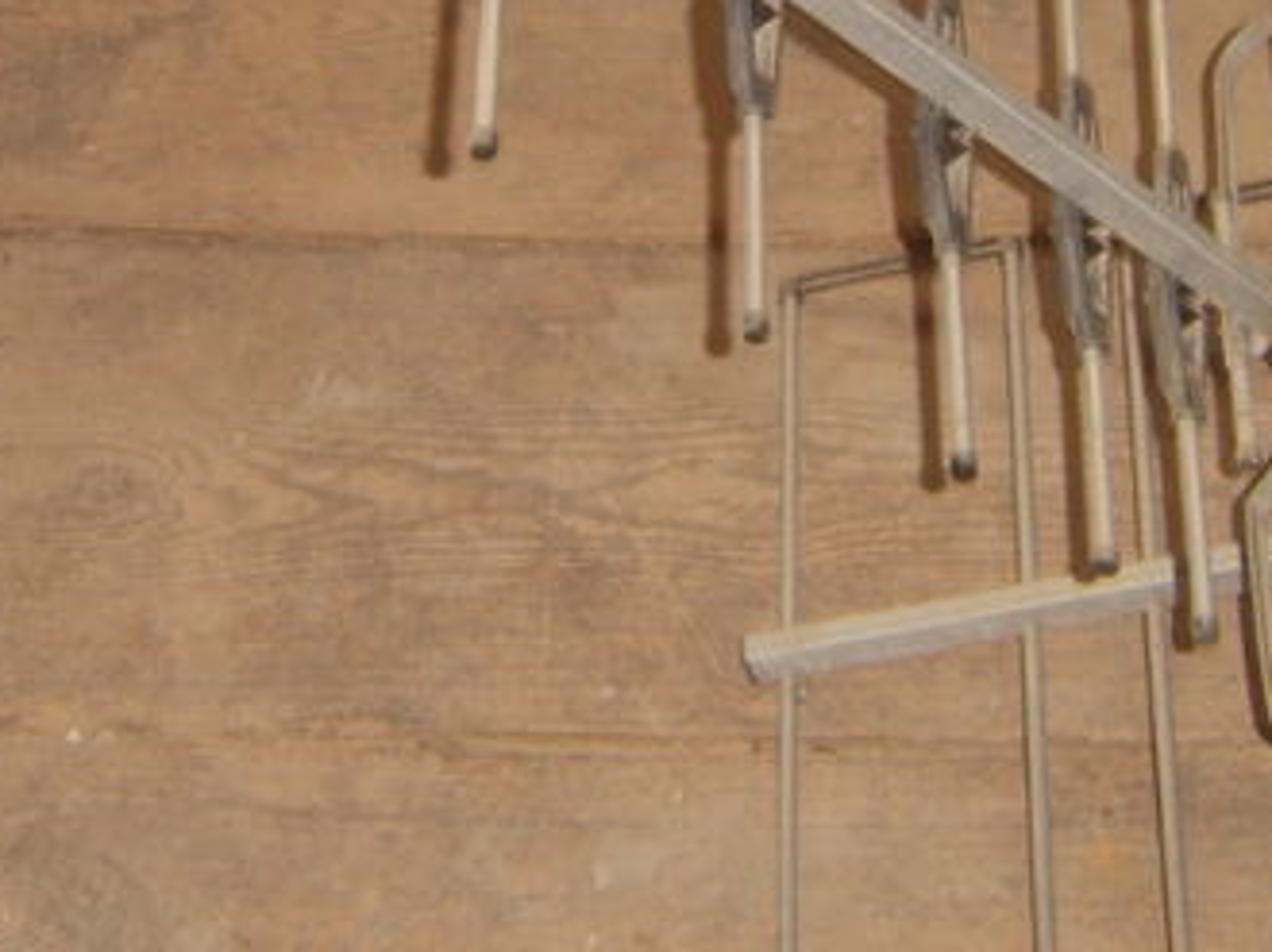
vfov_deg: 15.5
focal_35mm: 94
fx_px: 3452
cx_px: 513
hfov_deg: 20.9
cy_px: 54
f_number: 2.7
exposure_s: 1/30
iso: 141
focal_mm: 8.13
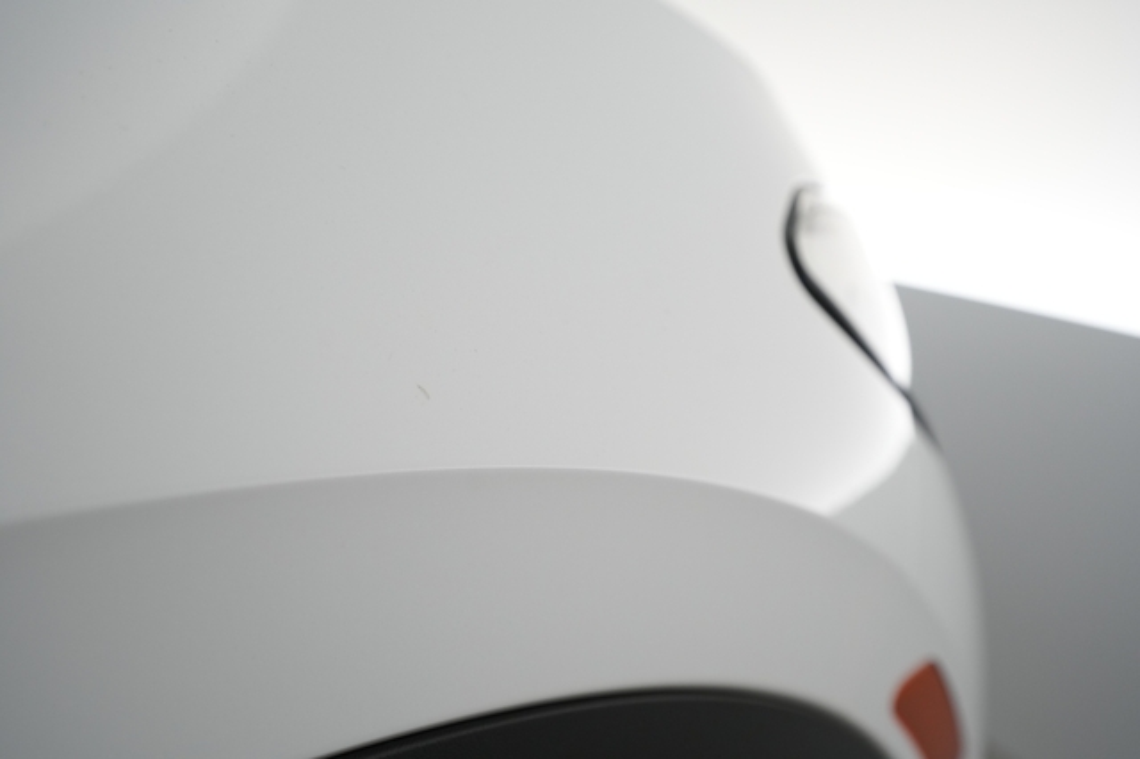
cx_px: 570
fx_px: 886
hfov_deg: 65.5
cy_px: 380
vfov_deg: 46.4
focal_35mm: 28
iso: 1600
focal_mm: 28
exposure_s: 1/100
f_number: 4.5
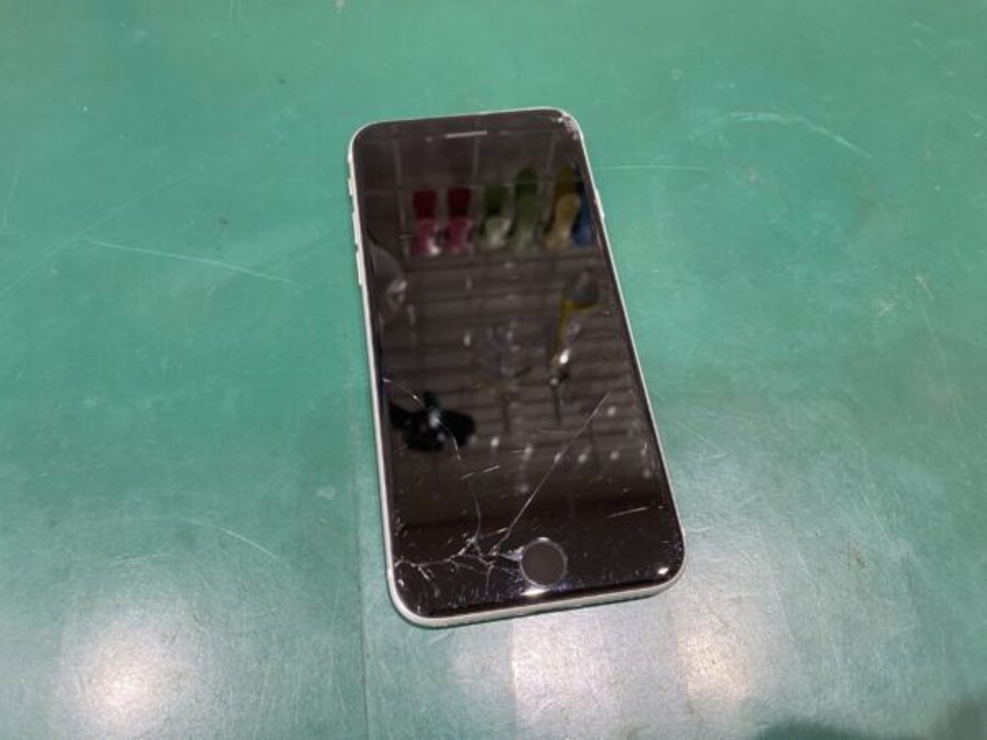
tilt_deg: -65.2
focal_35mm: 26
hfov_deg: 67.3
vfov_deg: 53.1
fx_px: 741
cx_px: 494
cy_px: 370
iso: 100
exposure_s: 1/50
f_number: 1.8
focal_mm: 4.25
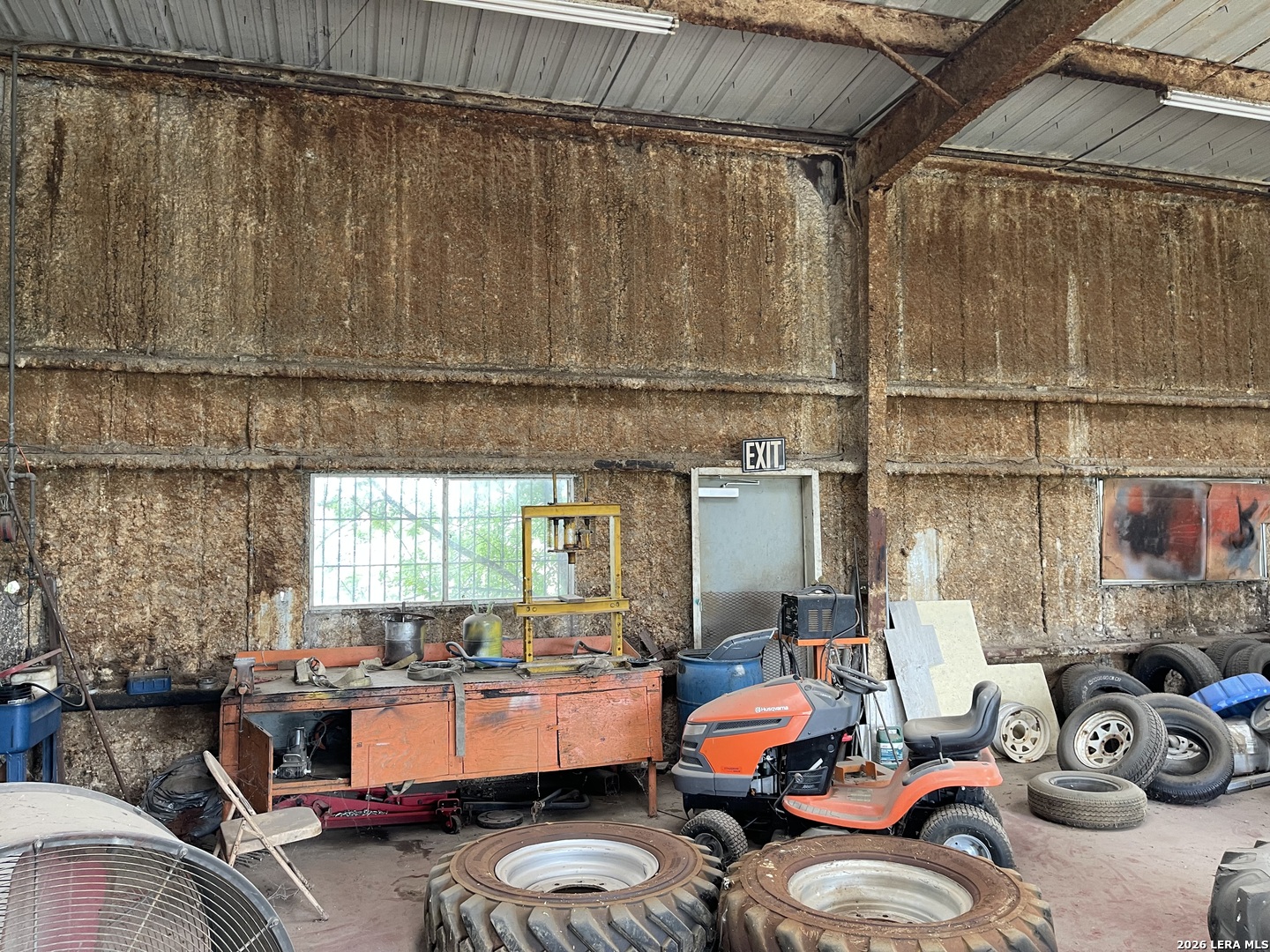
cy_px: 476
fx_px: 917
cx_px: 635
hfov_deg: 69.4
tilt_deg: +4.5
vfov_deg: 54.9
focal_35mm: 25
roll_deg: +0.8
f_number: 1.6
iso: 160
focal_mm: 5.1
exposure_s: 1/60
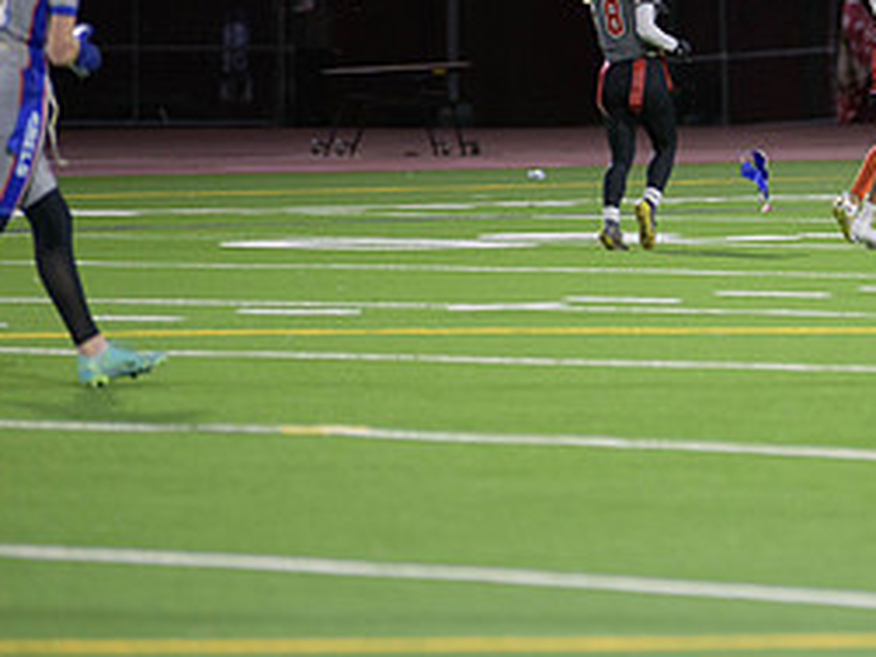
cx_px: 817
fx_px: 11185
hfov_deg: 4.5
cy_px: 82
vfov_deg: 3.4
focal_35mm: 442
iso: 1250
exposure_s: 1/200
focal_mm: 200
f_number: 2.8
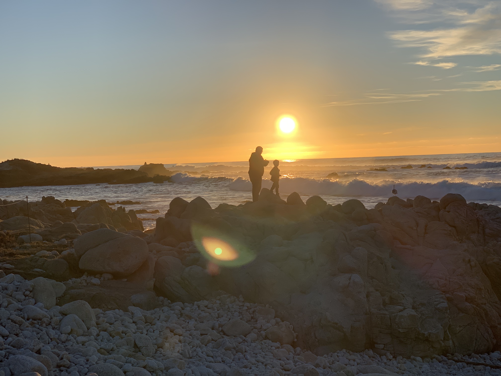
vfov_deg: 28.0
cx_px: 250
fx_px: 753
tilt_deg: -2.7
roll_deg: +2.2
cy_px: 188
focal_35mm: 52
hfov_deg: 36.8
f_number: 2.4
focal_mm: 6
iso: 16
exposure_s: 1/1597
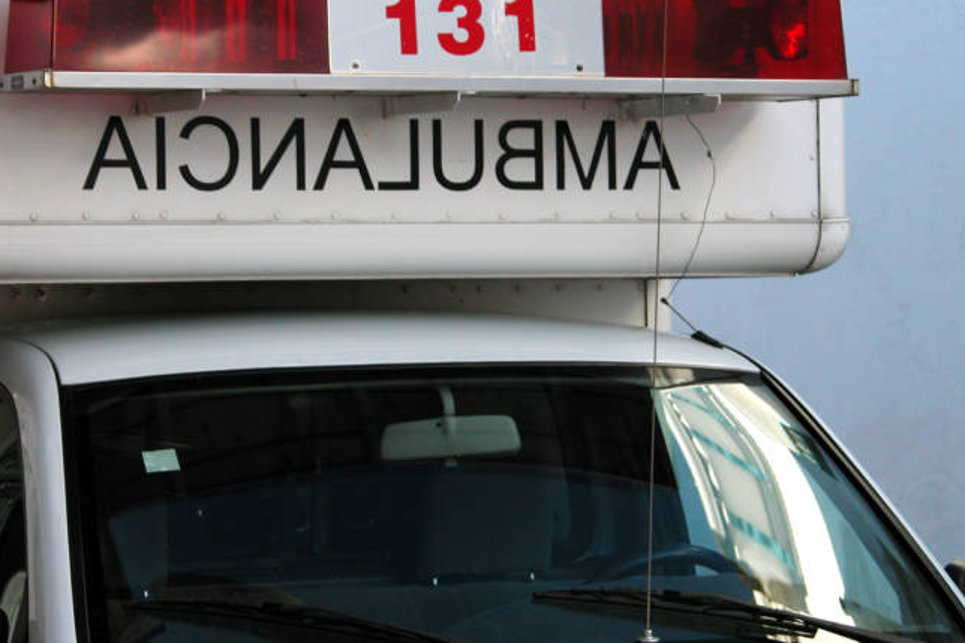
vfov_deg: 10.0
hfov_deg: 15.0
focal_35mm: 137
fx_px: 3671
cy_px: 286
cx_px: 439
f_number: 3.7
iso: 100
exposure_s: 1/153
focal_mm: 27.3
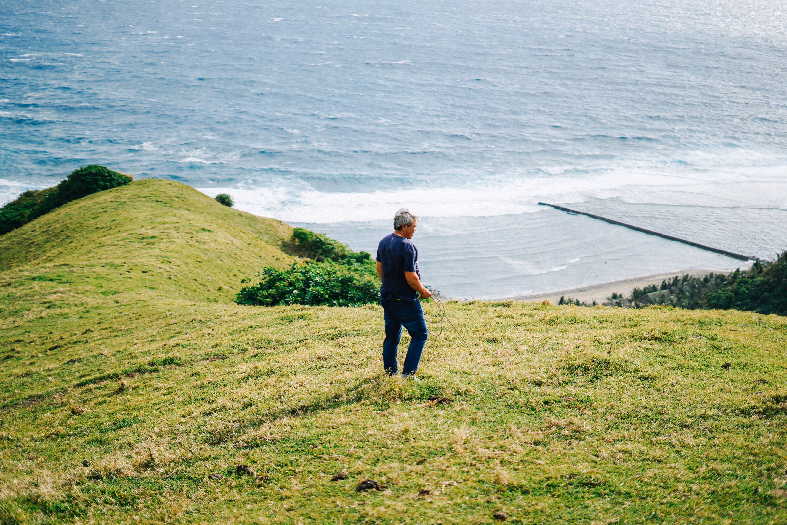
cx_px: 394
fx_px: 1093
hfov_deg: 39.6
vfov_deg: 27.0
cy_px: 262
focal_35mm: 50
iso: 160
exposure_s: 1/8000
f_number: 1.8
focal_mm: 50
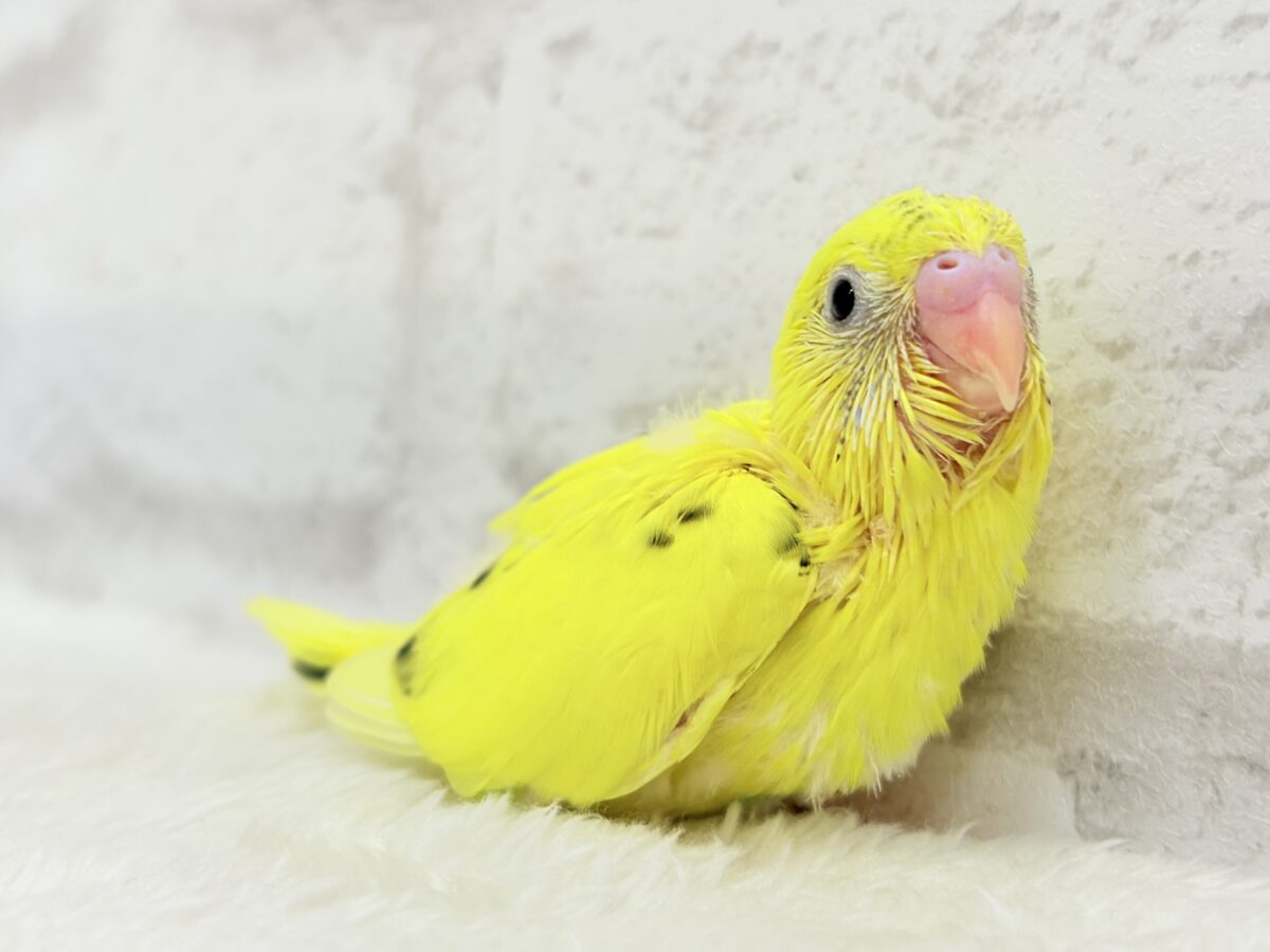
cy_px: 476
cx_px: 635
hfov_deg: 36.8
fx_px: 1908
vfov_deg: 28.0
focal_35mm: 52
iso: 64
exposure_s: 1/100
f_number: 1.6
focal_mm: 5.96
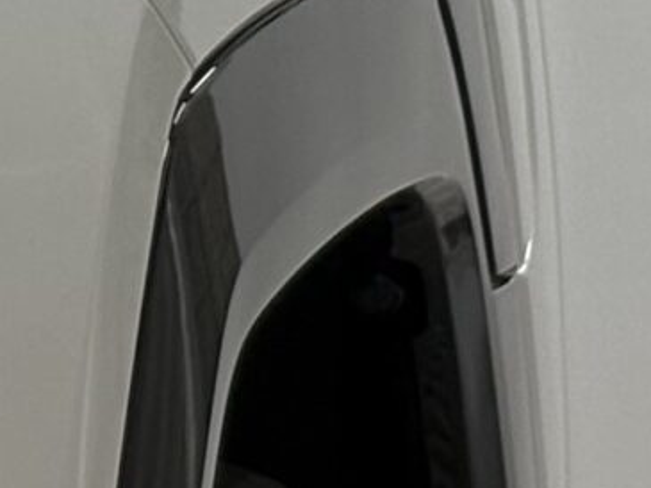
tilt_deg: +3.3
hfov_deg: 5.3
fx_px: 6867
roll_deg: +0.3
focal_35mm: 365
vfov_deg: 4.0
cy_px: -755
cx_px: -828
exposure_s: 1/127
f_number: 1.6
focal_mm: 5.96
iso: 32
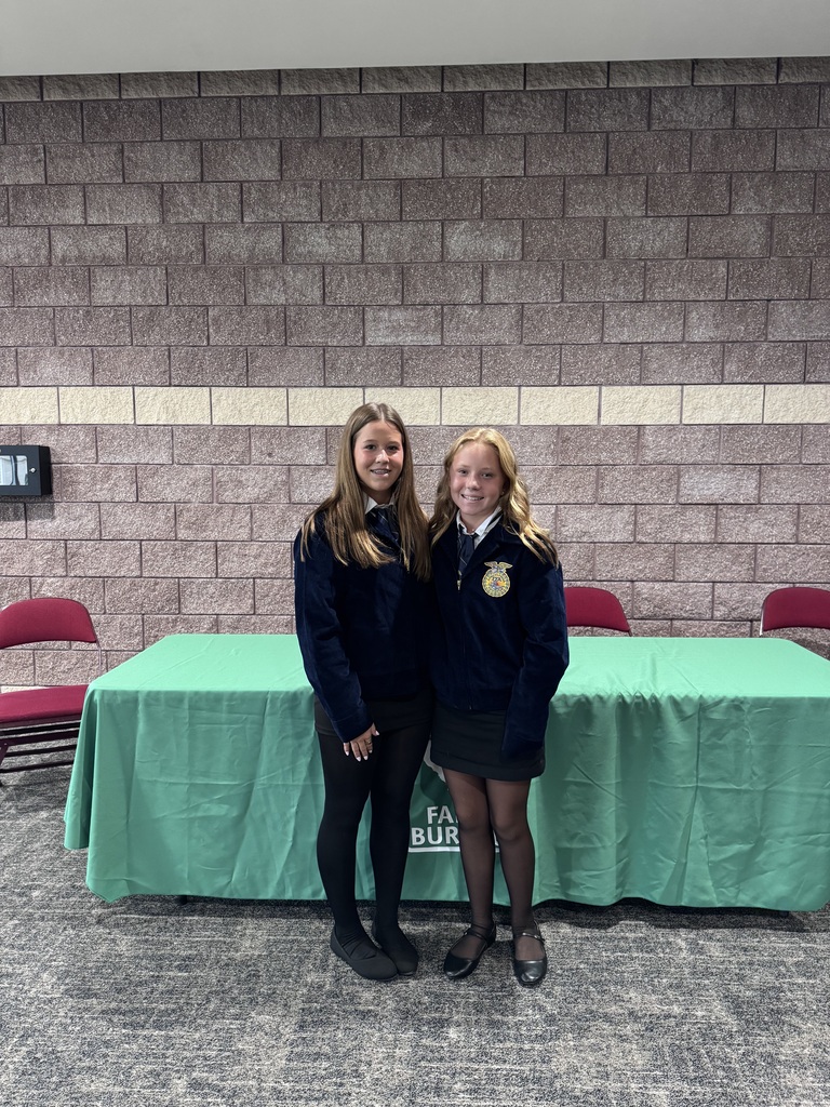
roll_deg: +0.6
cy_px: 554
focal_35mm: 24
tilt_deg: -6.4
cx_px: 415
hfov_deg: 56.8
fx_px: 767
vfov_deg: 71.6
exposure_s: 1/60
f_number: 1.78
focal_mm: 6.76
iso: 500
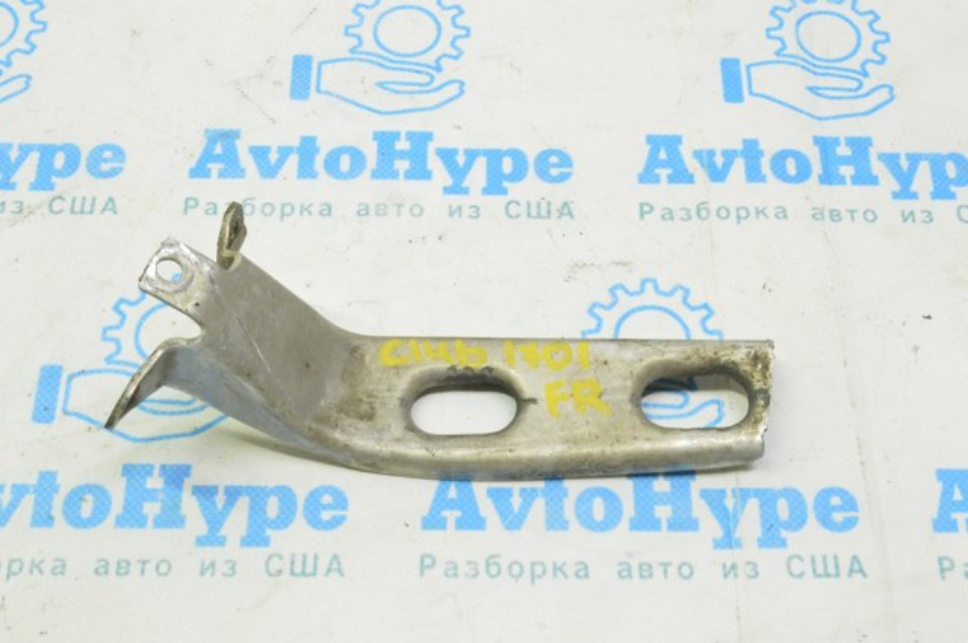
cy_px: 322
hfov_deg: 35.1
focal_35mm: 57
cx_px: 484
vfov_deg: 23.7
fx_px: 1531
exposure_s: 1/20
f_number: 20
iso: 6400
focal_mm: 38
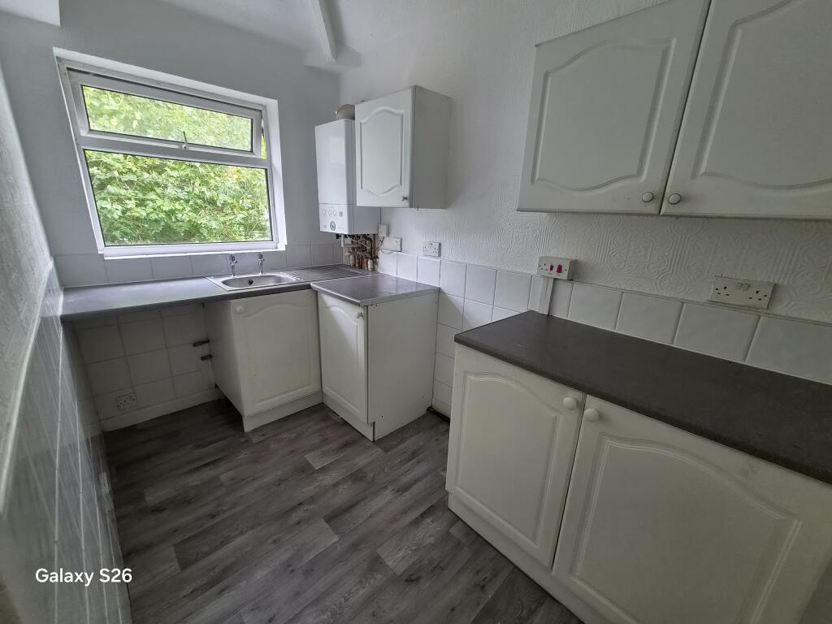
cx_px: 416
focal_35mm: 13
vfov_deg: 89.9
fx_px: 312
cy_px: 312
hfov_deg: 106.2
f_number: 2.2
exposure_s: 1/100
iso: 250
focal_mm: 2.2
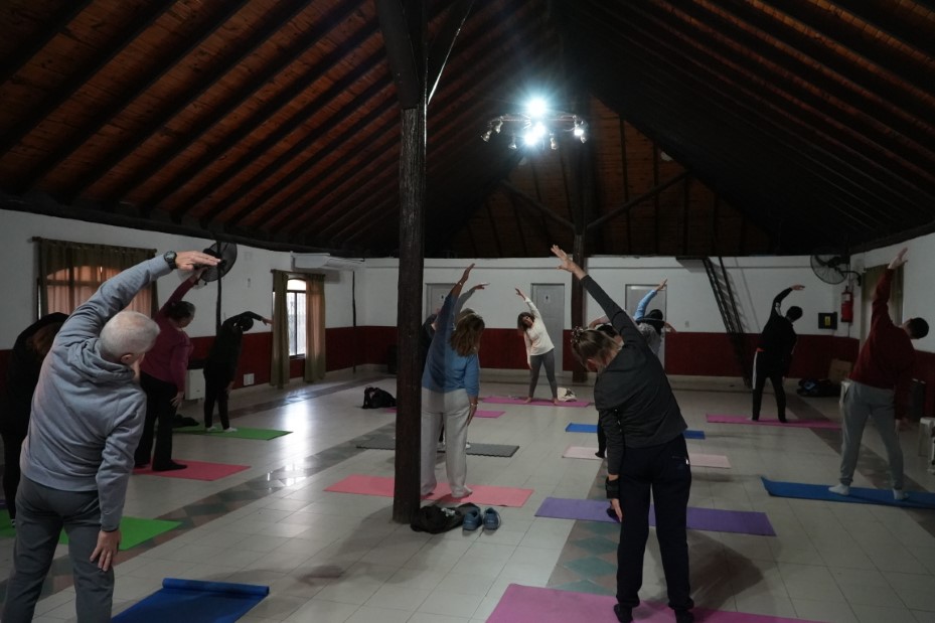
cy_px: 312
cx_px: 468
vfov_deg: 47.9
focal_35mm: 27
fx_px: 701
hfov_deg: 67.4
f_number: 4
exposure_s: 1/160
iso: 6400
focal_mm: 18
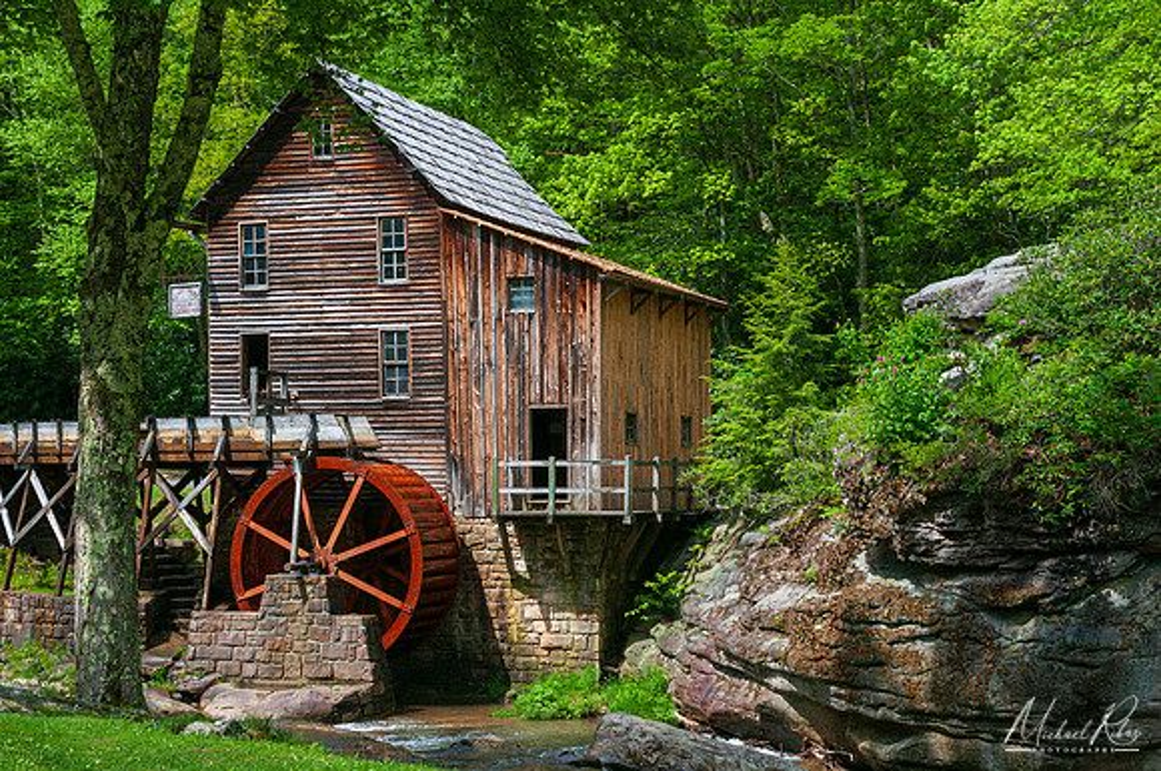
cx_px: 580
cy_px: 386
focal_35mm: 55
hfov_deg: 36.4
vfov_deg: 24.6
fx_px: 1765
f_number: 13
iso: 200
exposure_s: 1/100
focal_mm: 35
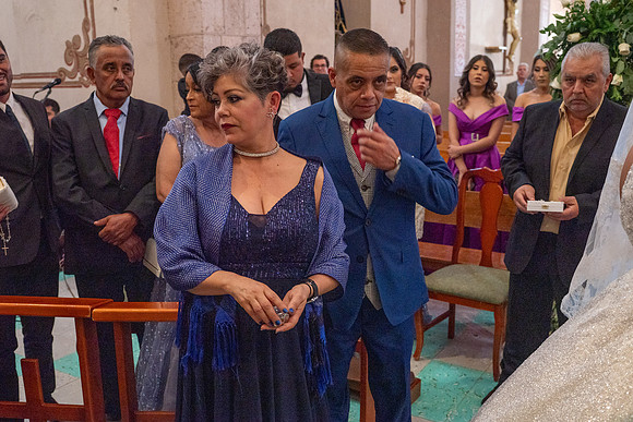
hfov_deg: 53.2
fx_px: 632
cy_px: 211
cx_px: 316
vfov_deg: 36.9
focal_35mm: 36
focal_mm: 35
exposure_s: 1/100
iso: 2500
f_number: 5
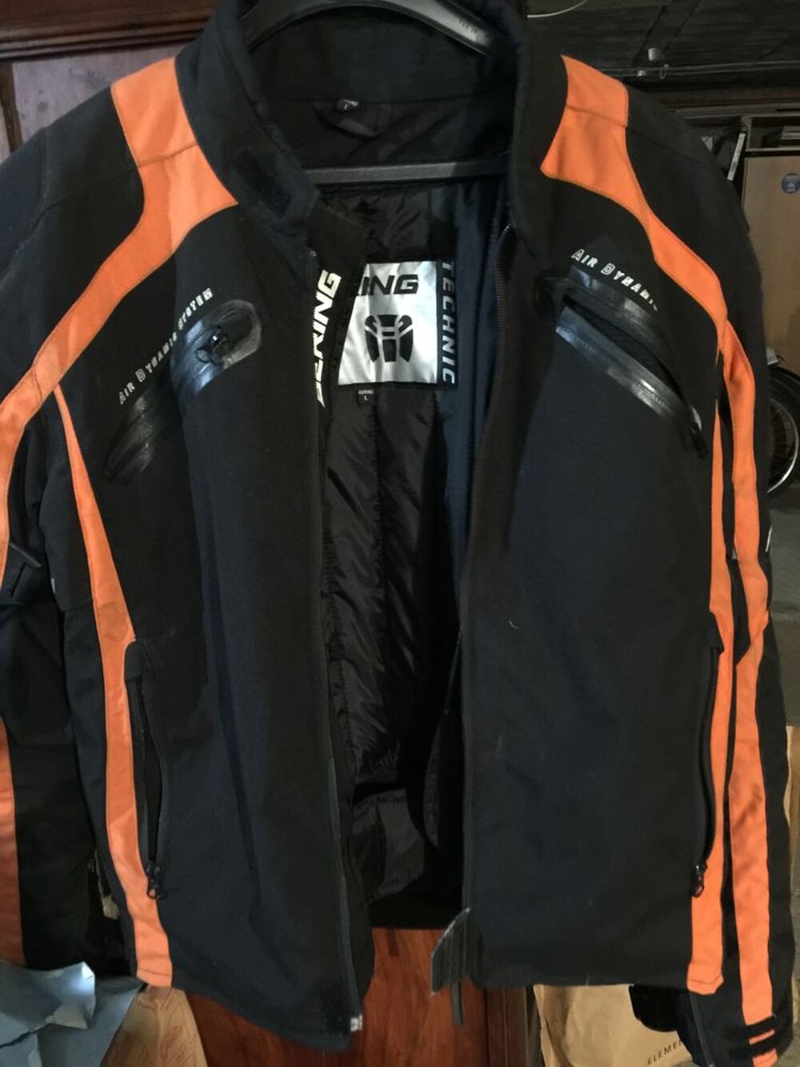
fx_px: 893
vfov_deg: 61.7
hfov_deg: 48.2
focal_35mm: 29
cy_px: 534
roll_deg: +1.2
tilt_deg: -18.2
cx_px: 400
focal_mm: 4.15
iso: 160
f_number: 2.2
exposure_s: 1/4
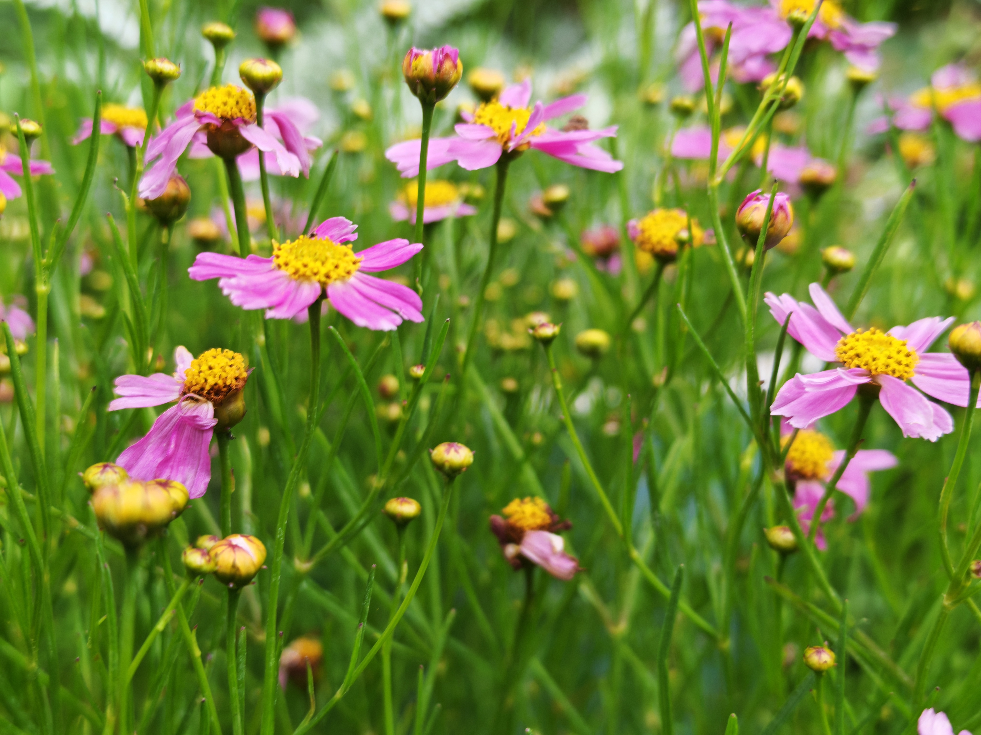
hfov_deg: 39.7
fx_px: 1360
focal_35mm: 48
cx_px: 490
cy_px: 368
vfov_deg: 30.3
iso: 100
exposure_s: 1/100
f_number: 1.2
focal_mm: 6.12
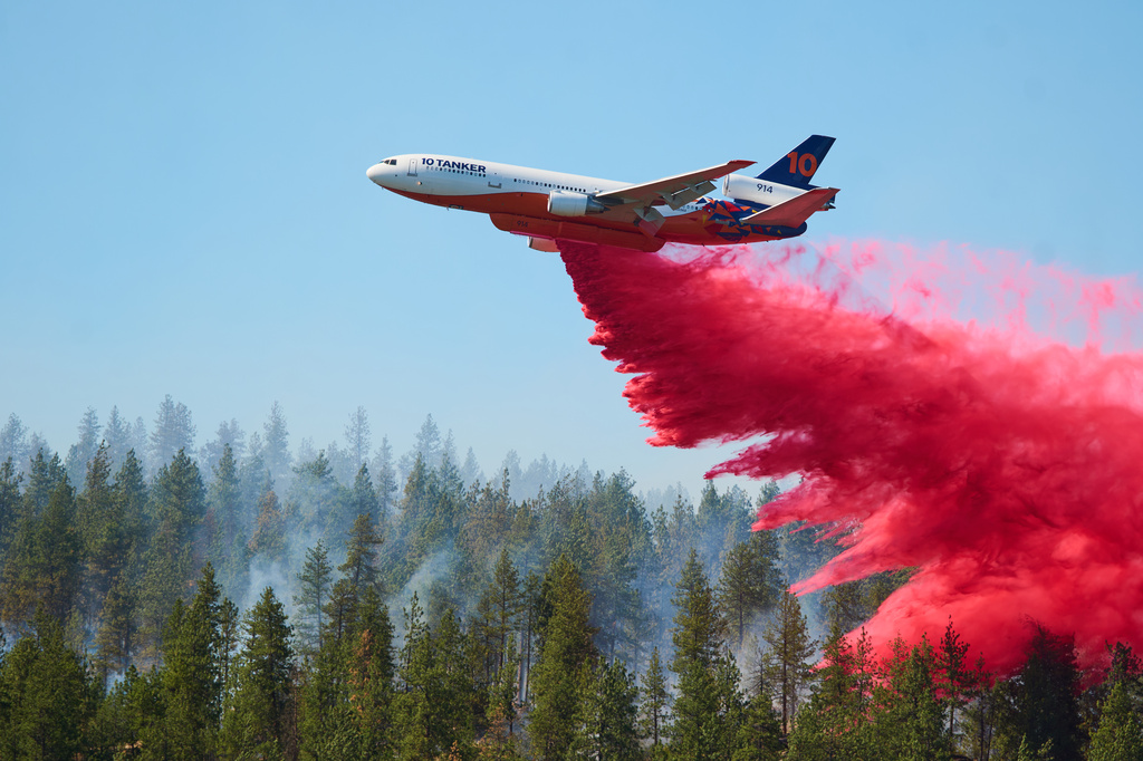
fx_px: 7141
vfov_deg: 6.1
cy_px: 380
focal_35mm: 225
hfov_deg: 9.2
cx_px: 572
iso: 100
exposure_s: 1/800
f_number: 5
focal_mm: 150
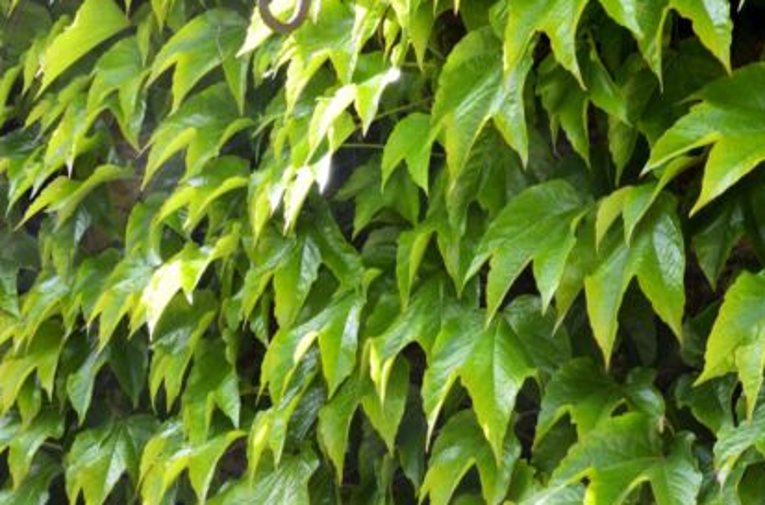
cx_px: 400
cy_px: 195
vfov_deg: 14.6
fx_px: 1971
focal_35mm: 93
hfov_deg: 22.0
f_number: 16
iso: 200
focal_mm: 40
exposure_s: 1/25
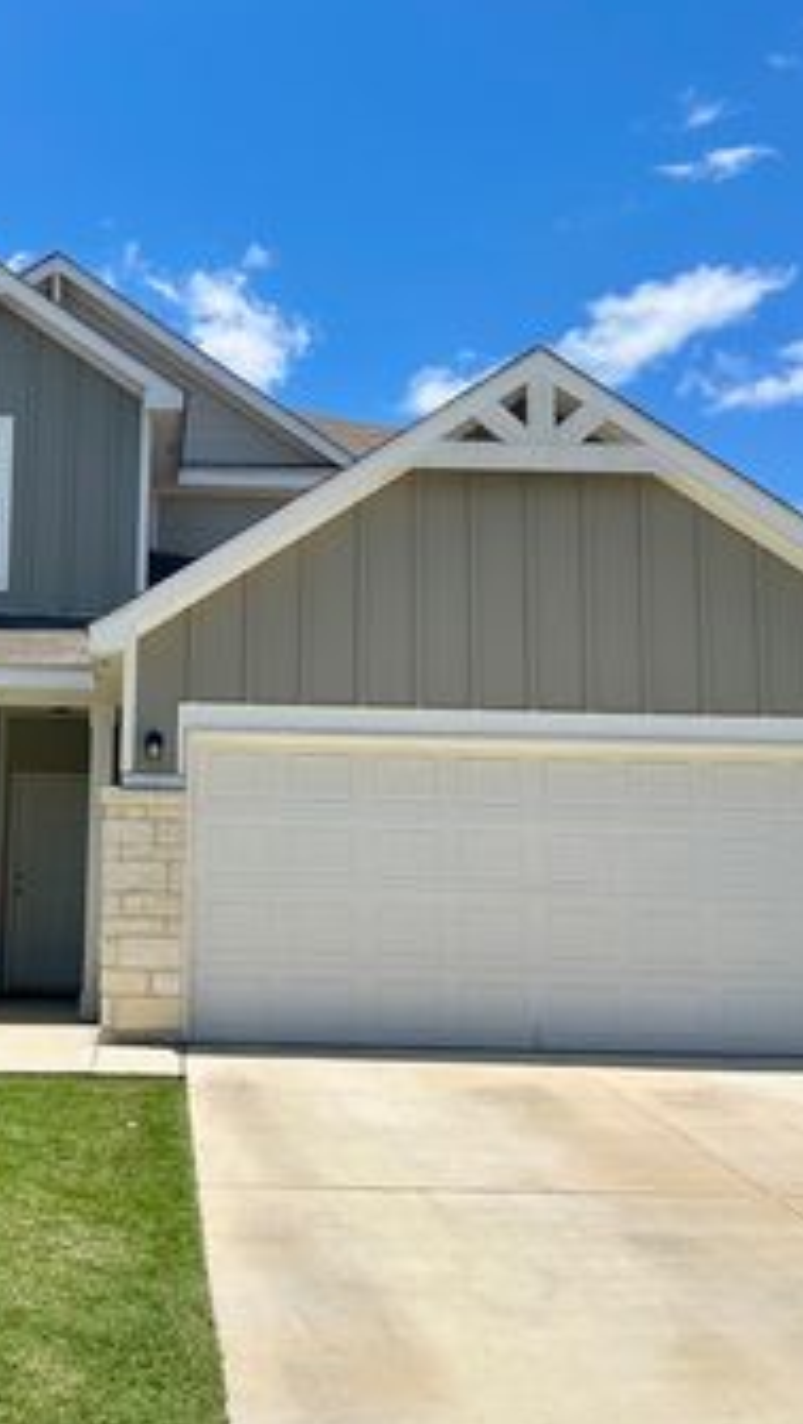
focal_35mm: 39
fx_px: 1473
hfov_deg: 29.9
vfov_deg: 51.6
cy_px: 674
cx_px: 187
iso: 80
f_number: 1.78
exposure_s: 1/6623
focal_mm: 6.86
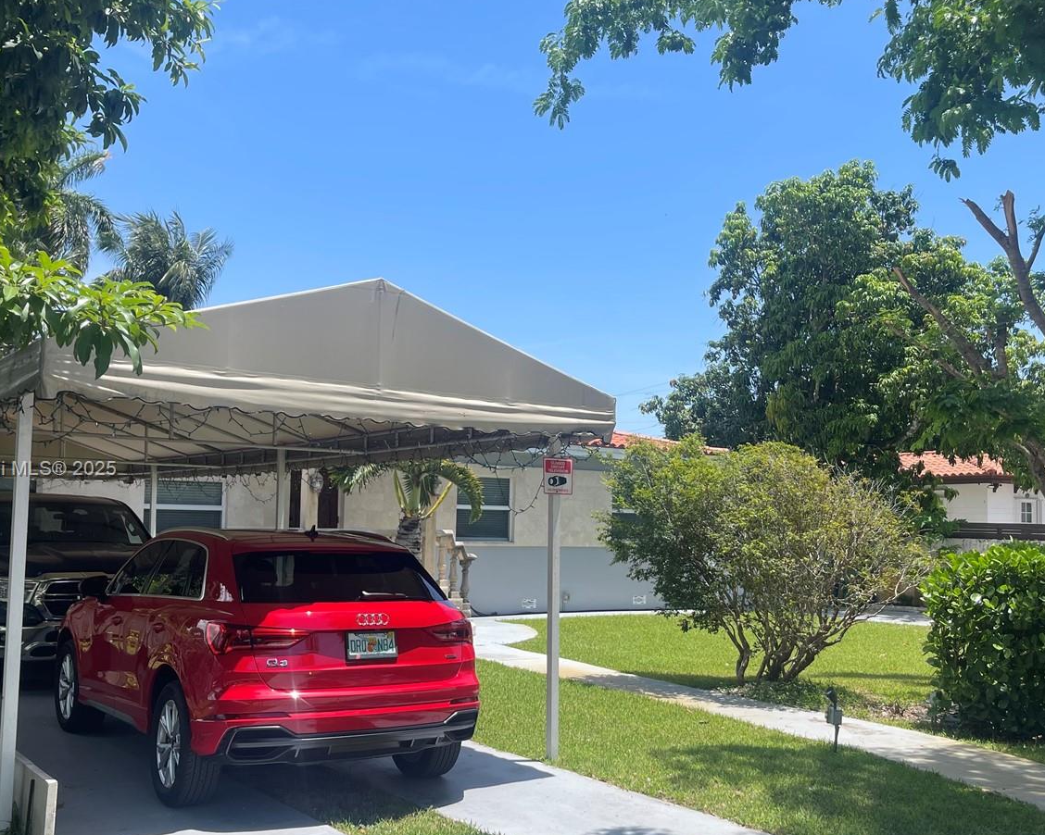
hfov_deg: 50.2
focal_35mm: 36
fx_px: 1113
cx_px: 561
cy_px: 470
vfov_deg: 41.1
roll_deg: -0.6
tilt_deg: +4.0
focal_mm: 5.1
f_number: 1.6
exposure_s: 1/2288
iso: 32
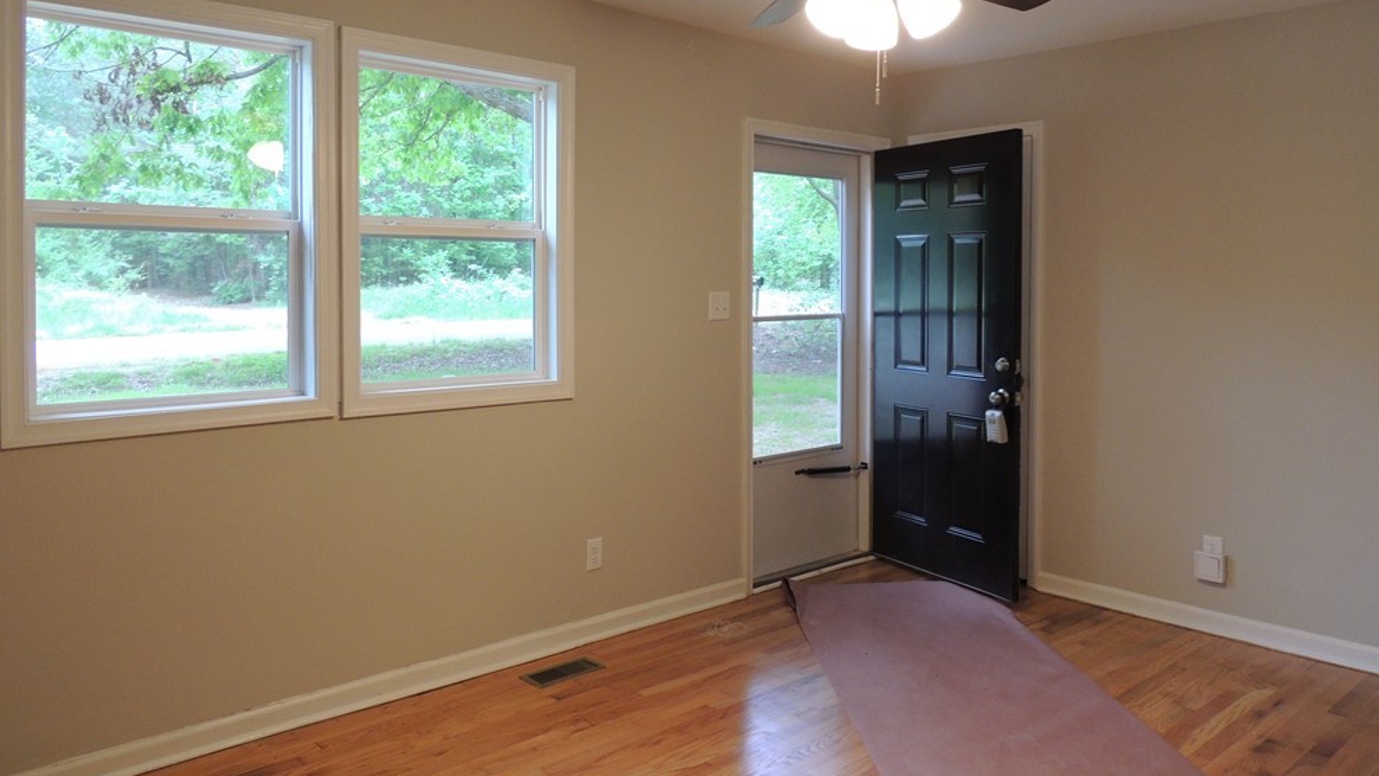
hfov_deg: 69.9
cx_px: 690
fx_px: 987
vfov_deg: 42.6
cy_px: 295
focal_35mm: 27
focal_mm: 4.3
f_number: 3
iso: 320
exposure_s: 1/30
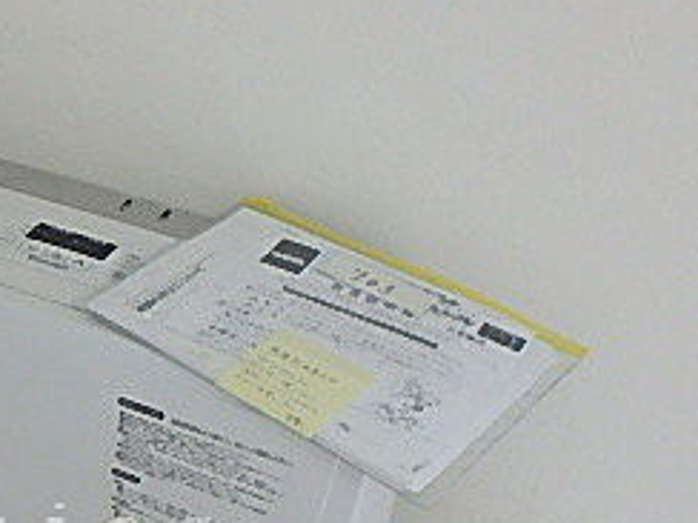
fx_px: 1109
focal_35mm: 55
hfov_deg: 32.6
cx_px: 31
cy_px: 537
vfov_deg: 25.1
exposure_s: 1/30
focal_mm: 3.7
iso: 250
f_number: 3.5
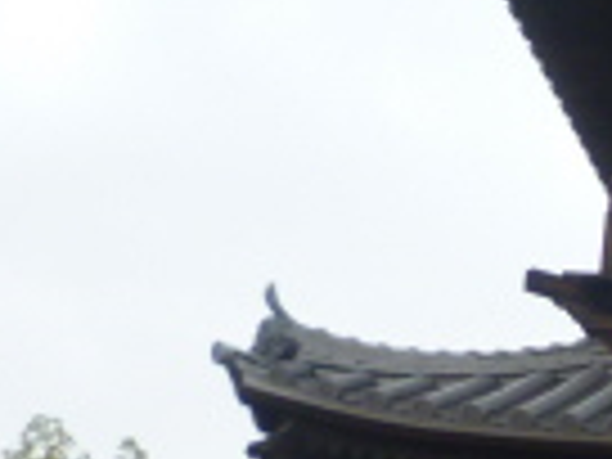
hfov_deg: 11.0
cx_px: 1390
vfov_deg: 9.5
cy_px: 396
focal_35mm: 155
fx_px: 2740
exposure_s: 1/30
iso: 80
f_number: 2.8
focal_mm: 4.4
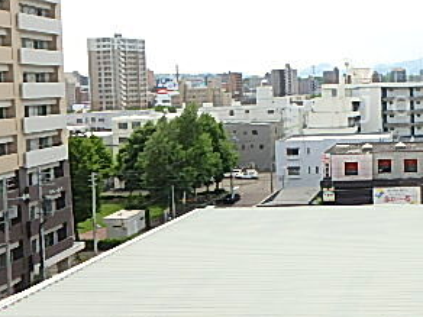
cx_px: 458
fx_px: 562
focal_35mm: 46
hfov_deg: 35.6
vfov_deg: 31.3
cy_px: 106
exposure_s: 1/1000
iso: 125
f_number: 3.5
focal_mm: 3.7
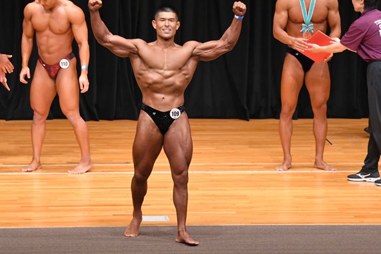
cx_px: 205
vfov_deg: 5.2
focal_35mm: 263
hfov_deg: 7.8
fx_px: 2783
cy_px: 110
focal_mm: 145
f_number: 5.6
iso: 5000
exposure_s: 1/400
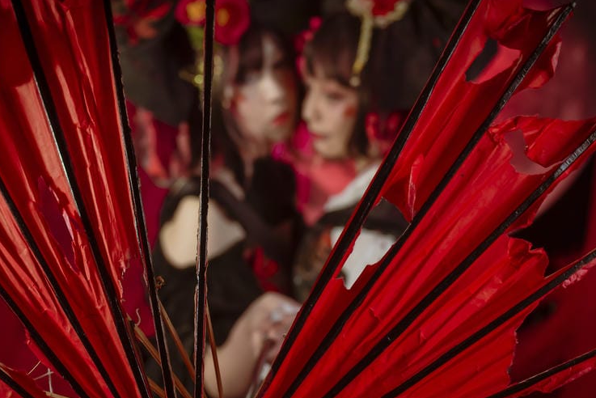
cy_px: 294
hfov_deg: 35.0
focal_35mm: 57
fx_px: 944
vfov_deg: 23.6
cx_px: 297
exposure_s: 1/200
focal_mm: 35
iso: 400
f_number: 3.5
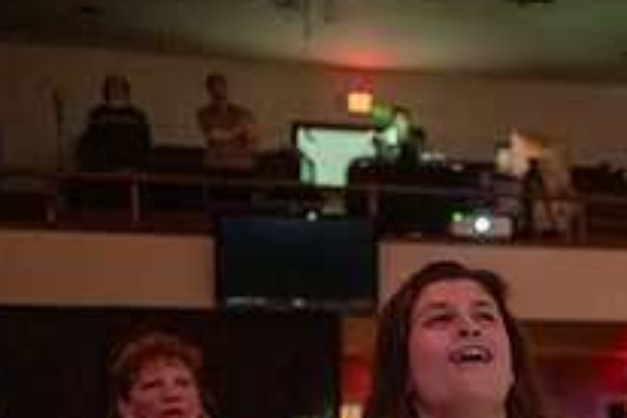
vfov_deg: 13.7
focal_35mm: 98
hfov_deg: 19.1
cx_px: 839
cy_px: 468
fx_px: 1707
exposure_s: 1/50
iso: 10000
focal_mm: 35
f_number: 2.8
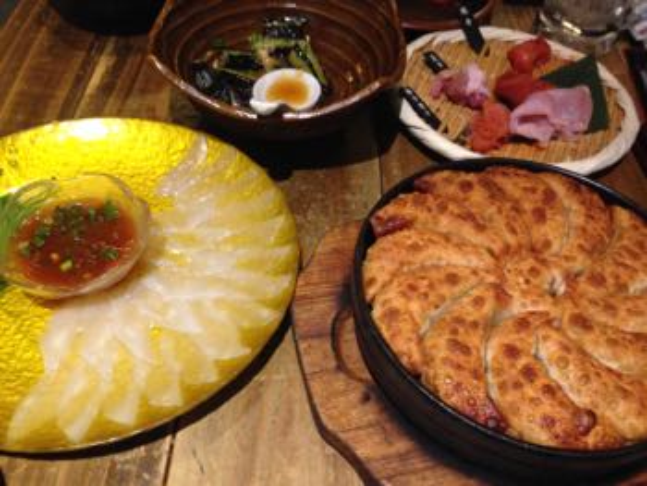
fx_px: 617
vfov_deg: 43.0
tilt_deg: -48.9
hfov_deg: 55.3
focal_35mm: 33
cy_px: 243
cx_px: 324
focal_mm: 4.12
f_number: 2.4
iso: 320
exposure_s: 1/20
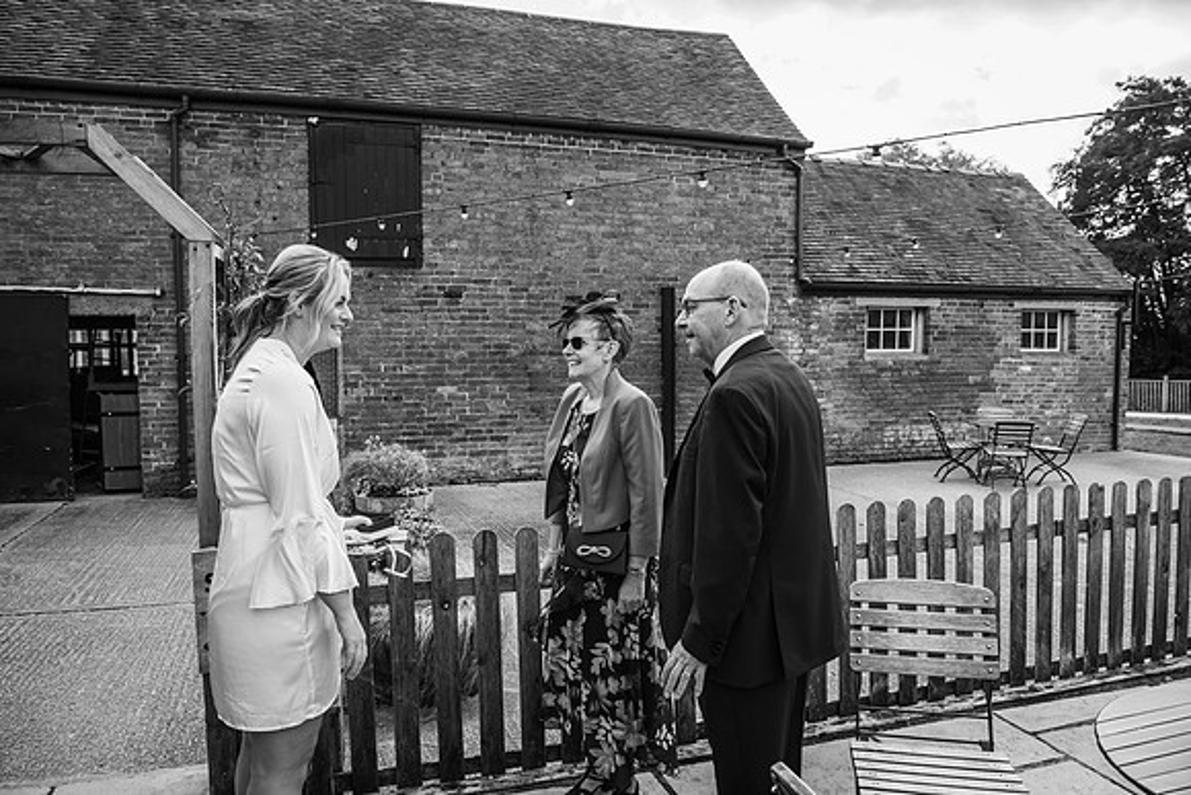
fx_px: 794
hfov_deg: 73.7
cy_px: 398
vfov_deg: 53.2
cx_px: 596
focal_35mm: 24
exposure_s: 1/200
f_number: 5.6
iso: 110
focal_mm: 24
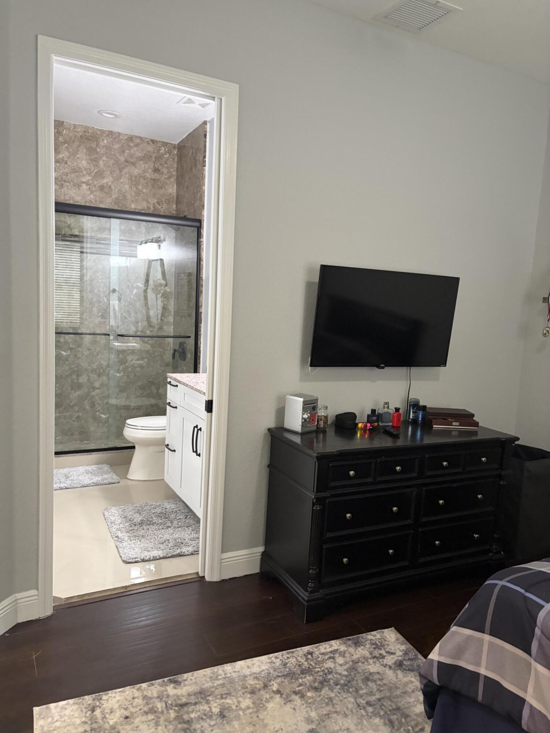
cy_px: 366
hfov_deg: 53.1
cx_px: 275
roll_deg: -2.7
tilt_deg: -8.0
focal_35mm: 26
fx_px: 551
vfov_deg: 67.3
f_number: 1.6
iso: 320
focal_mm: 5.96
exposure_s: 1/60
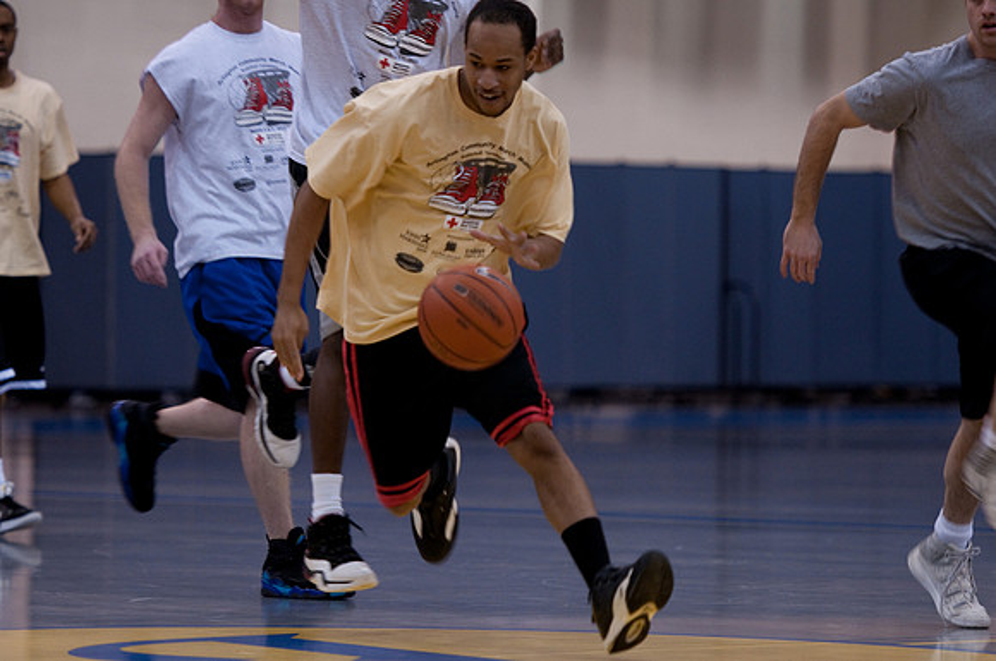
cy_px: 330
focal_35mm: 240
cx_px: 498
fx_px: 6631
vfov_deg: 5.7
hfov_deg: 8.6
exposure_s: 1/160
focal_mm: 160
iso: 640
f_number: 2.8
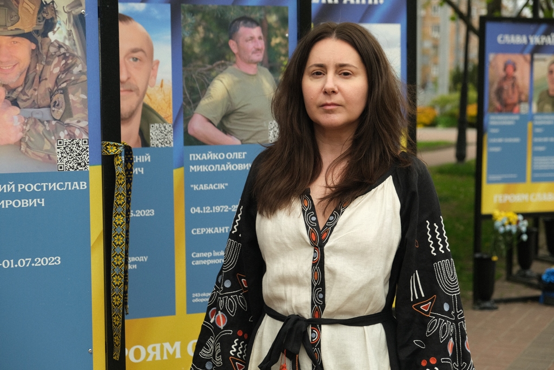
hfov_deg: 27.7
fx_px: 1123
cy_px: 185
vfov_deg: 18.7
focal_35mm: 73
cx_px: 277
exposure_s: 1/90
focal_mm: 48.4
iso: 320
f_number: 4.5
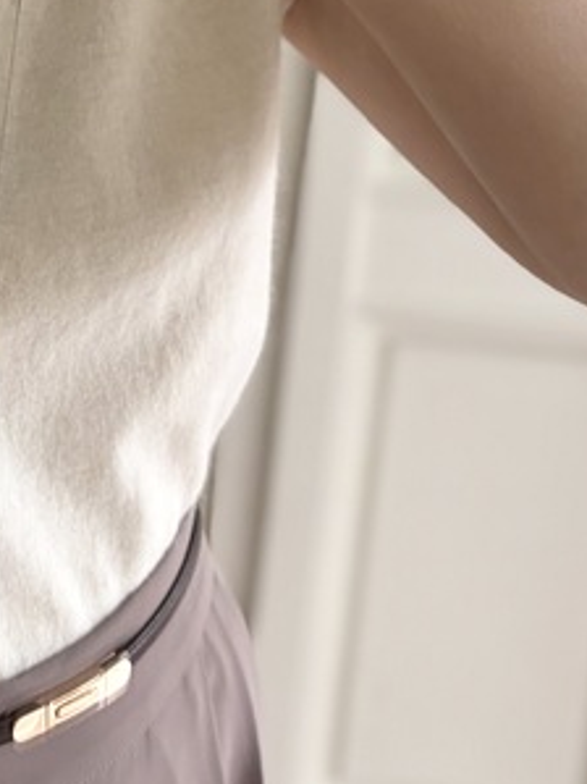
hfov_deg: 16.7
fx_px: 1968
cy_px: -194
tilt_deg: -18.5
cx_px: 31
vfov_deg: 20.8
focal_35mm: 87
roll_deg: -5.9
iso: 200
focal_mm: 5.96
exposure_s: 1/60
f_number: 1.6
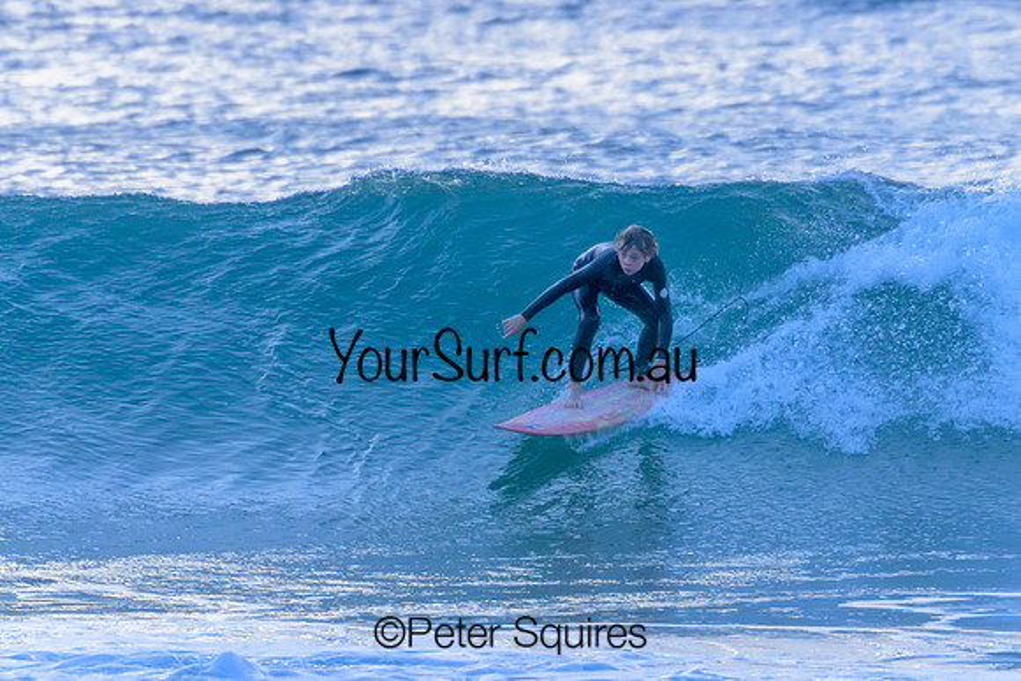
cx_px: 510
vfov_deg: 1.8
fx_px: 21275
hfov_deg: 2.7
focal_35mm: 750
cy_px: 340
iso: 4500
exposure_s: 1/2000
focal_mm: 750
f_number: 11
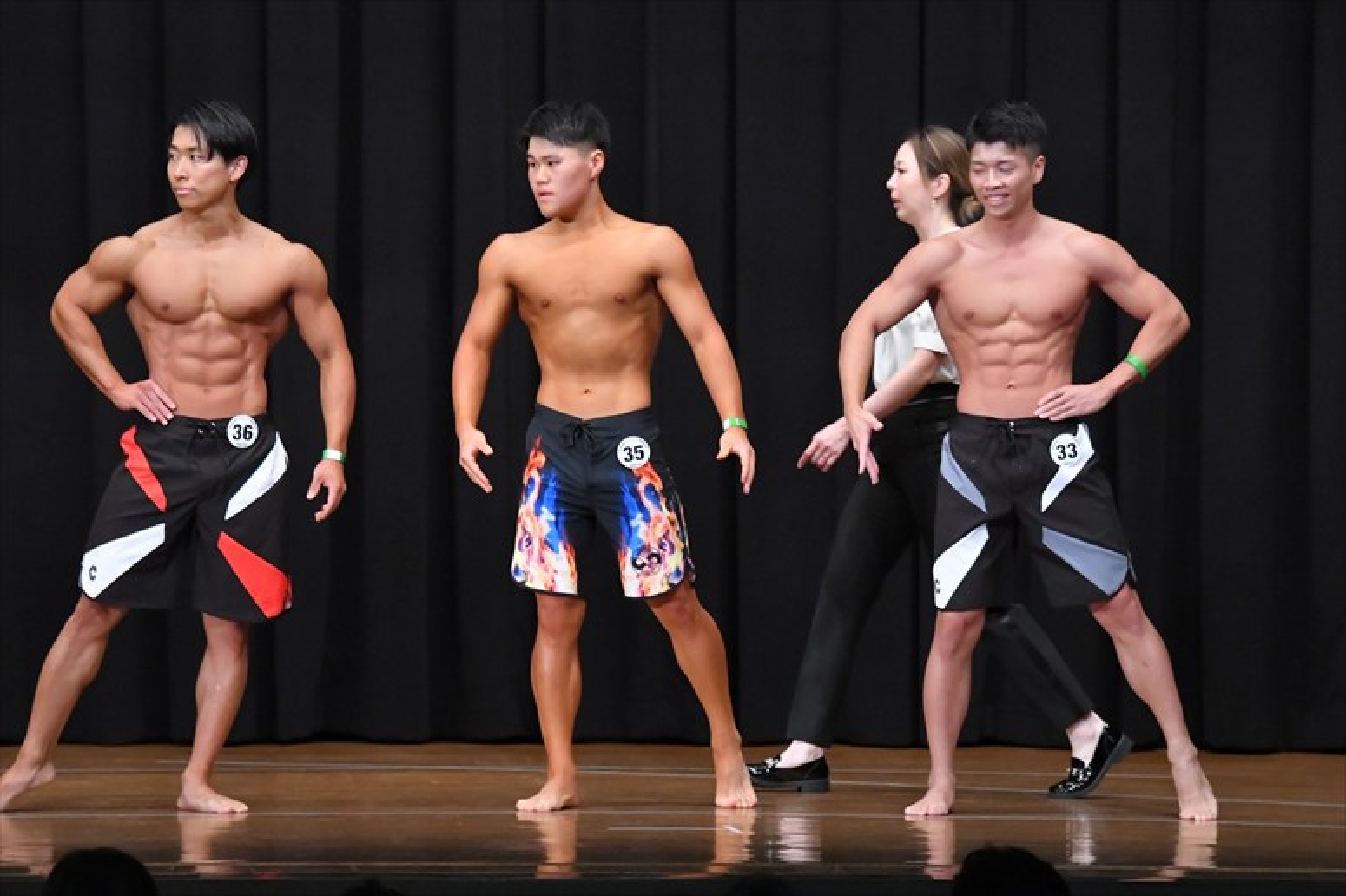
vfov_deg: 6.3
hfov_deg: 9.5
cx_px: 673
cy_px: 448
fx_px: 8110
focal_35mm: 217
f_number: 5.6
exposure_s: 1/400
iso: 8000
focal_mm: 145
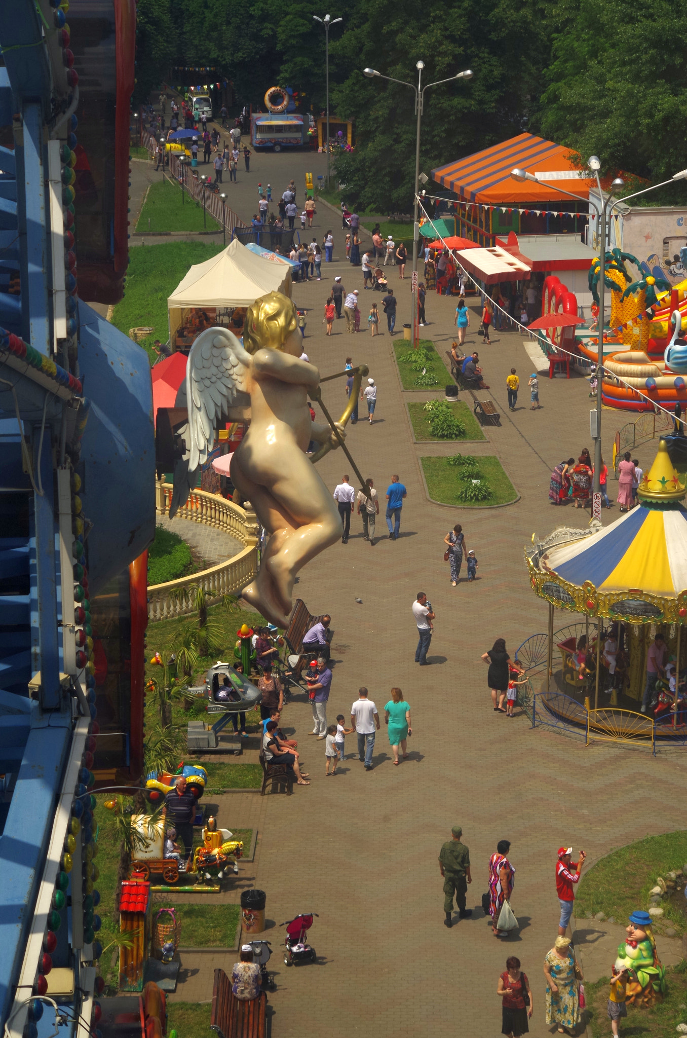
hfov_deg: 16.6
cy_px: 519
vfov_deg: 24.8
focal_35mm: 82
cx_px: 344
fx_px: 2358
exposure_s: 1/250
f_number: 11
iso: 200
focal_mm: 55
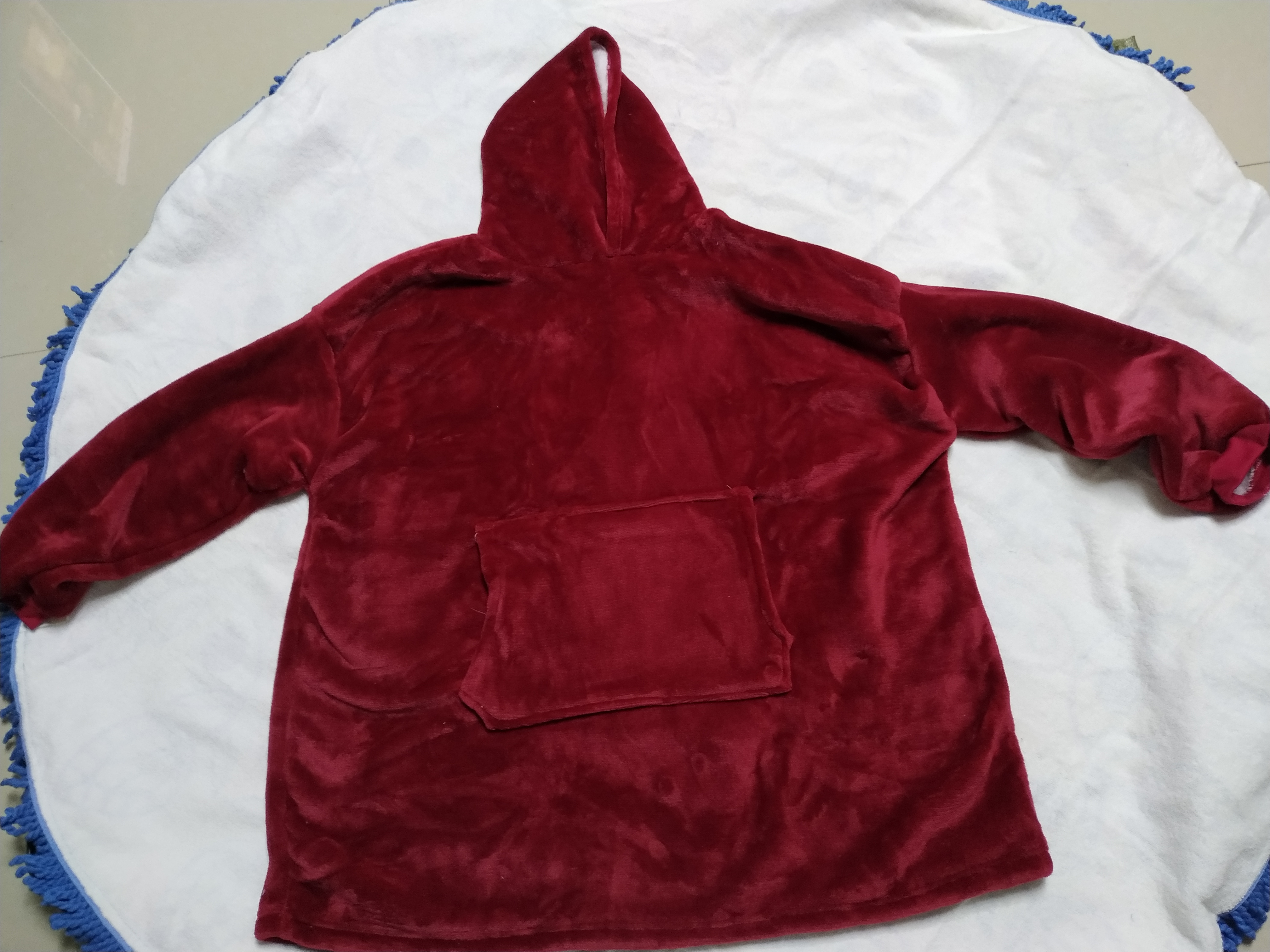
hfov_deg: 71.6
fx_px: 881
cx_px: 635
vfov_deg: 56.8
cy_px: 476
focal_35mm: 24
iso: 500
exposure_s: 1/17
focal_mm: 3.94
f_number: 1.9
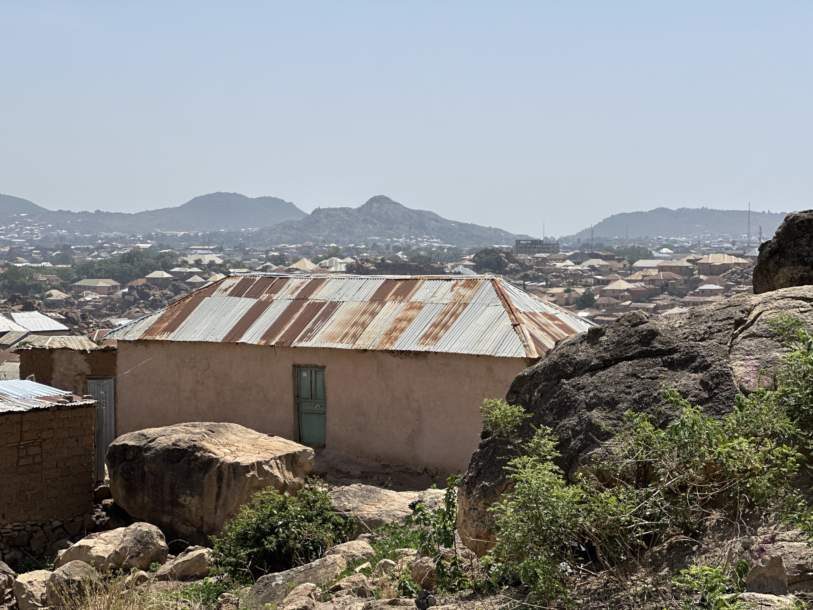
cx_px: 406
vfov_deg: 19.1
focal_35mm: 77
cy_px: 305
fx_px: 1808
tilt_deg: -2.2
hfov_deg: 25.3
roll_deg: +0.0
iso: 32
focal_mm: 9
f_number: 2.8
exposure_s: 1/1220
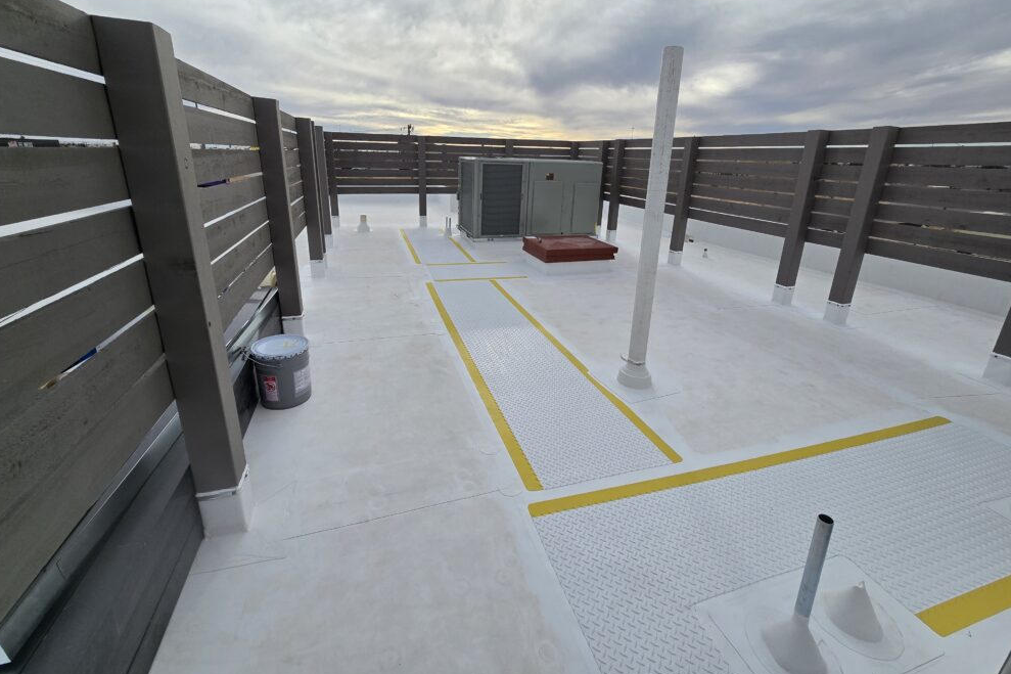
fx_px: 393
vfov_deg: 80.7
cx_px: 496
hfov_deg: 104.3
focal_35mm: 14
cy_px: 287
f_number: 2.2
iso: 50
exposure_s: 1/2643
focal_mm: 2.2
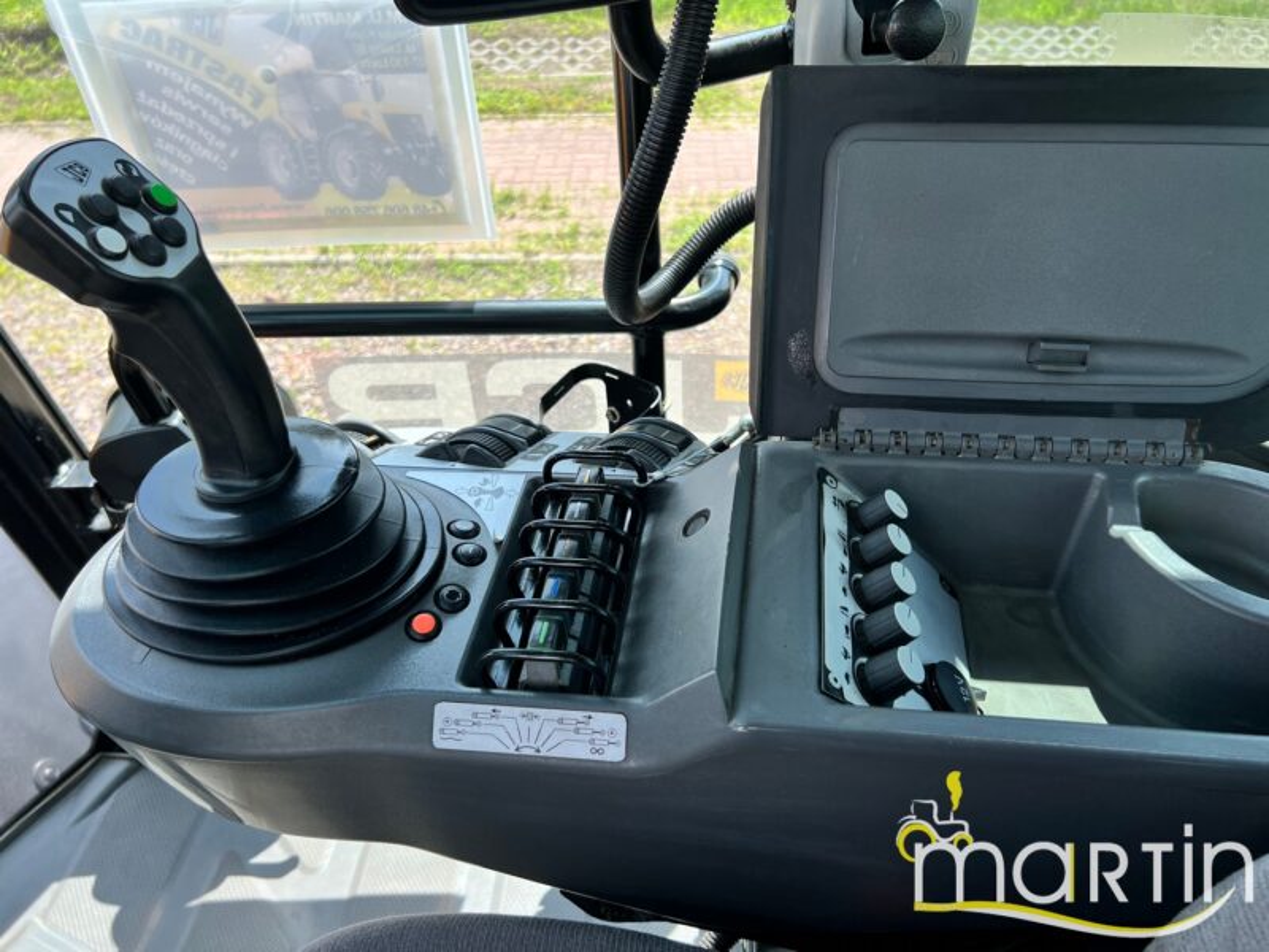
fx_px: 953
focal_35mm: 26
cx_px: 634
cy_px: 476
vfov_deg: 53.1
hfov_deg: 67.3
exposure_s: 1/909
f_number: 1.5
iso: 50
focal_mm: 5.7
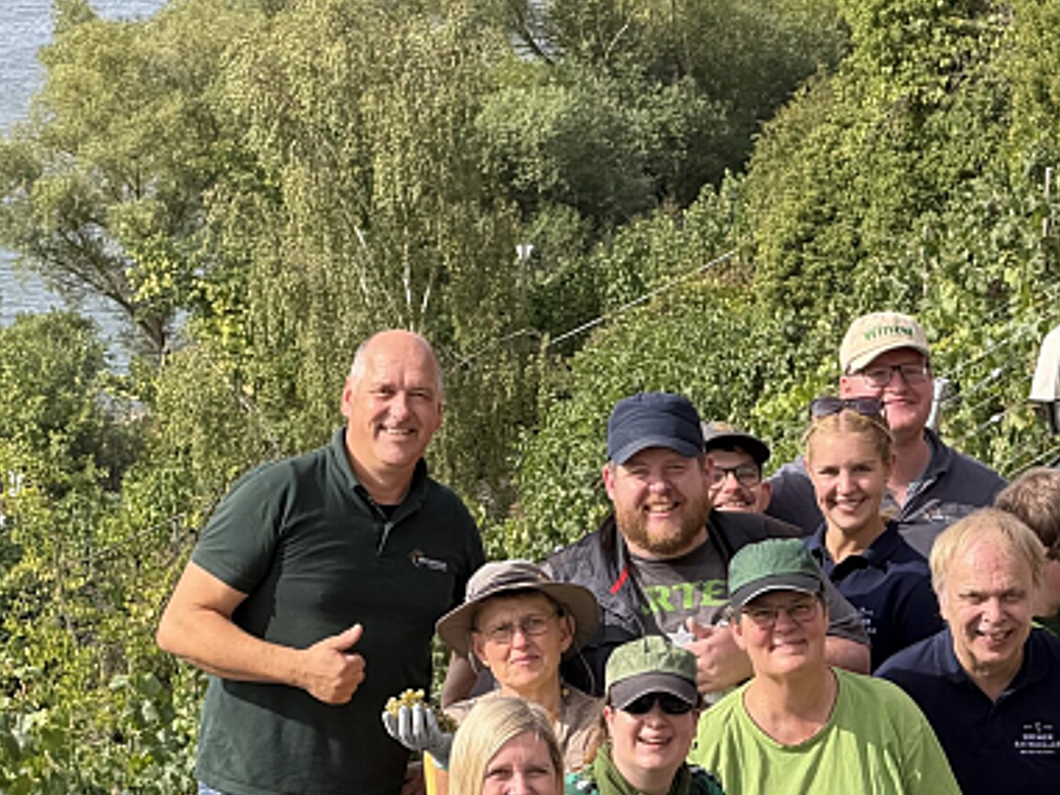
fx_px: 6767
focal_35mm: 221
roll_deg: +1.5
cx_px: 630
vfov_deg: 6.7
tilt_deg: -12.6
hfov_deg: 9.0
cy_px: 675
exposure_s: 1/559
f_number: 2.8
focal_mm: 16.89
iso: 50
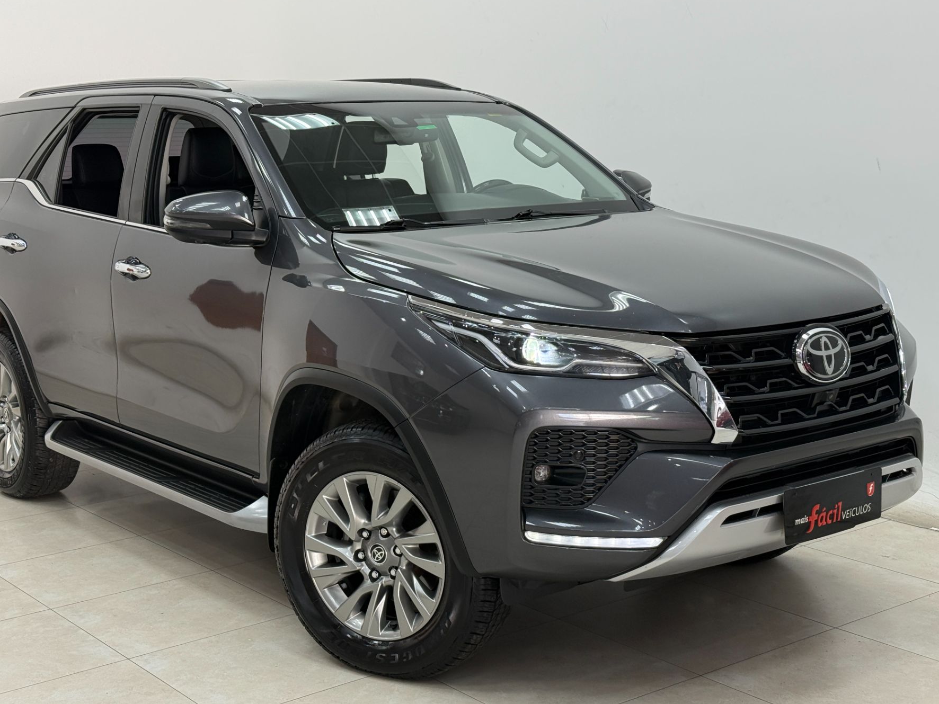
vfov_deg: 28.0
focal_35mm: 52
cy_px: 358
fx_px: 1411
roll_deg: +1.3
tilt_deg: -10.2
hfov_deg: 36.8
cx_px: 432
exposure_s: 1/120
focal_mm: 6.76
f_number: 1.78
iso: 160
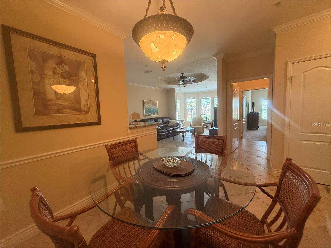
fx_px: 134
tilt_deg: -4.6
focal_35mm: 14
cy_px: 124
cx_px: 166
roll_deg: +2.2
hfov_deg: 102.1
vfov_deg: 85.7
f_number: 2.2
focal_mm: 2.22
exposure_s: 1/120
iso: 500
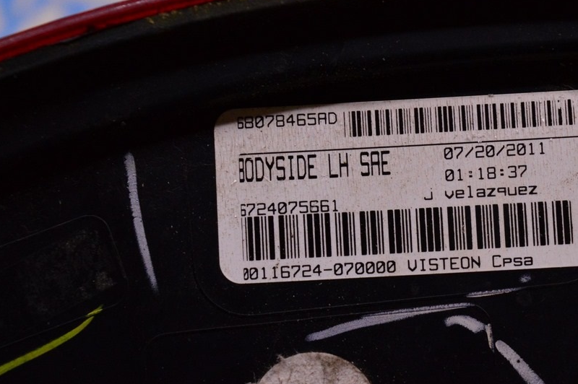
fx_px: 1695
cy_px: 144
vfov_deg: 12.9
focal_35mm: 106
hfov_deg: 19.3
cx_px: 361
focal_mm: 55
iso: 1600
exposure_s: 1/125
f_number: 8
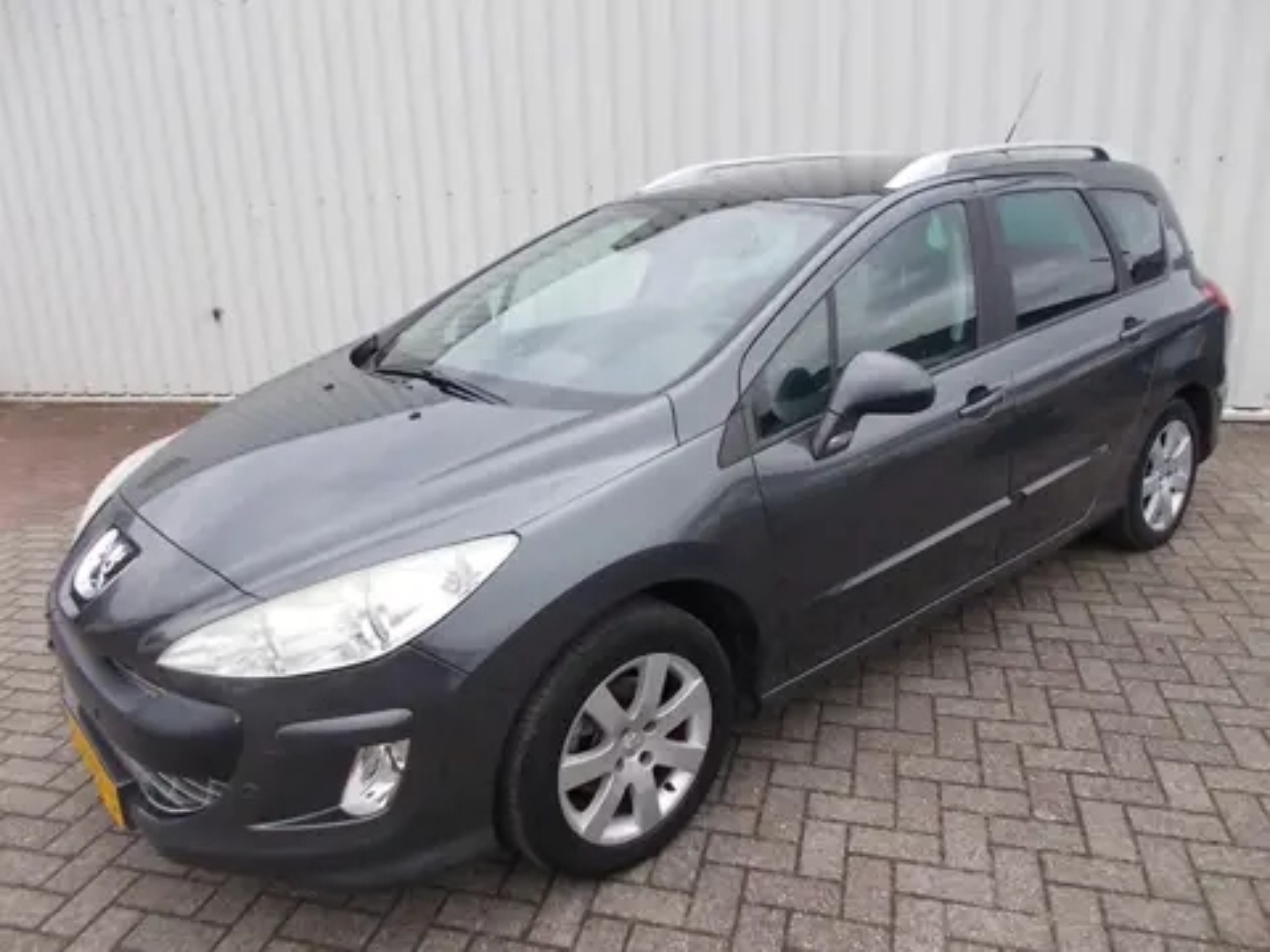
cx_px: 635
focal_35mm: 26
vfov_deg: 53.1
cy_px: 476
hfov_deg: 67.3
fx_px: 954
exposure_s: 1/200
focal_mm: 4.6
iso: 80
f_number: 3.2
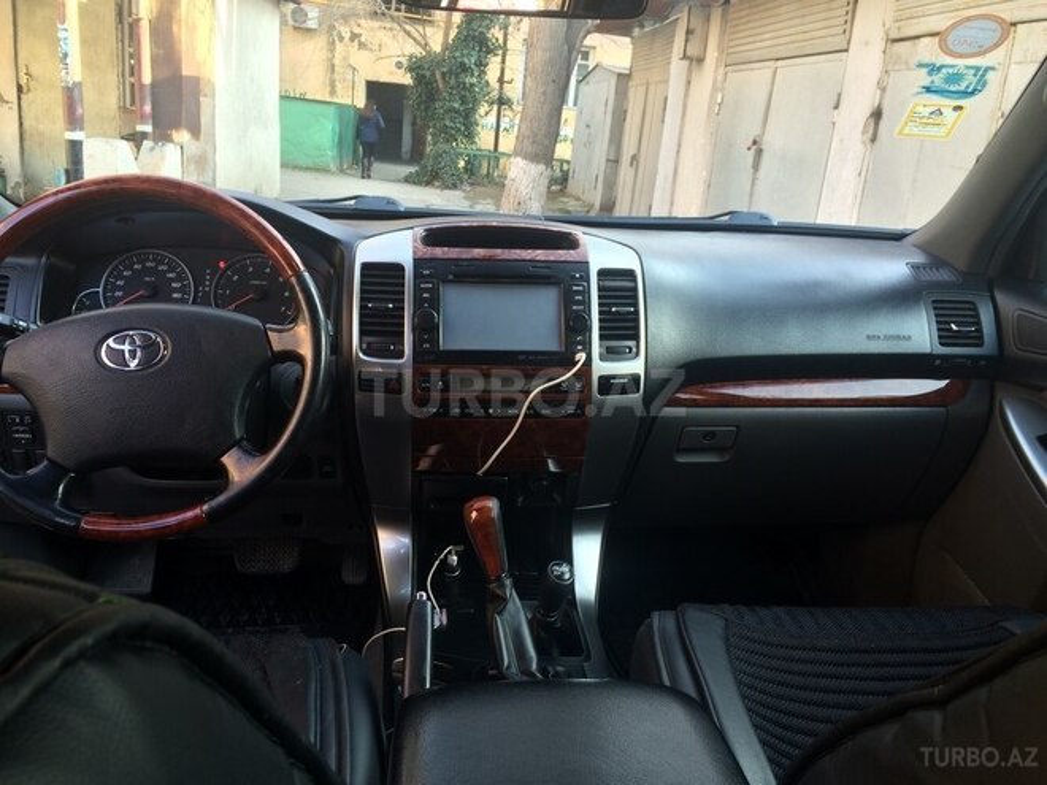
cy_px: 392
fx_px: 877
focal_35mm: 29
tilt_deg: -16.8
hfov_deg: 61.7
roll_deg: -6.3
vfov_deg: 48.2
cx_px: 524
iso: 40
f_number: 2.2
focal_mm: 4.15
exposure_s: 1/50
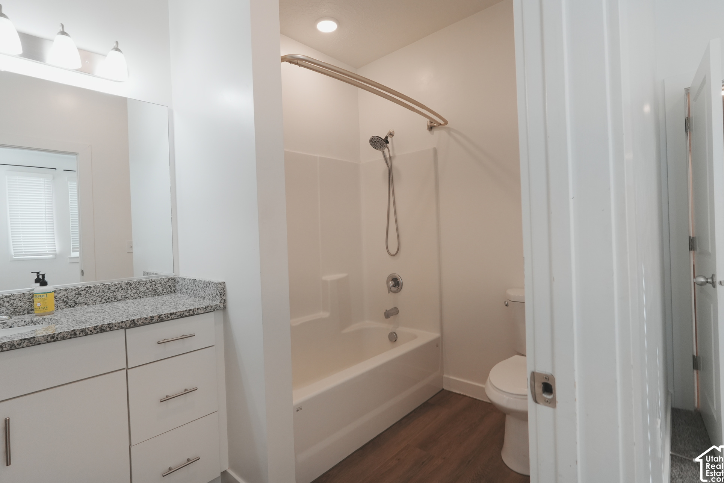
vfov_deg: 68.8
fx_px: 353
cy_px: 233
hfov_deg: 91.5
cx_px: 360
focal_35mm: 18
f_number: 5
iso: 400
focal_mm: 11
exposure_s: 1/100
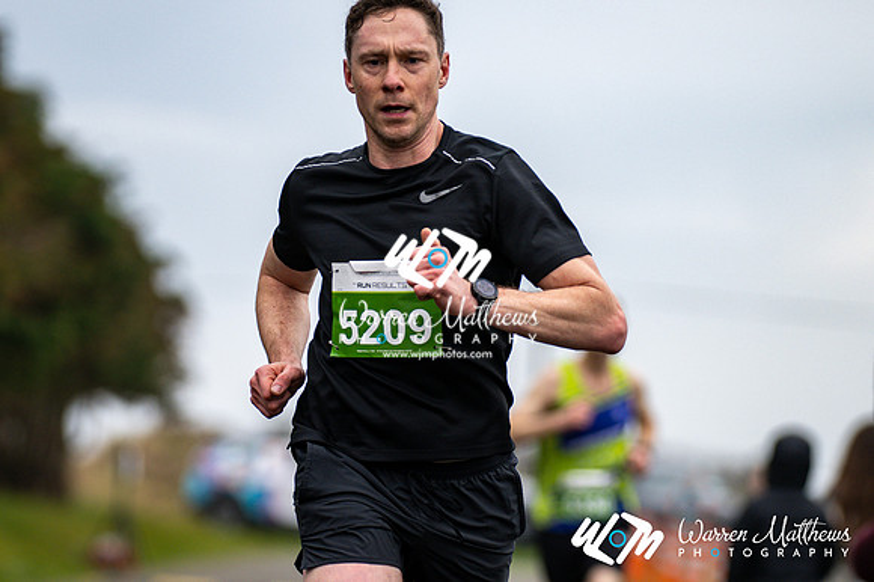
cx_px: 437
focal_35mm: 292
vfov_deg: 4.7
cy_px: 291
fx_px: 7085
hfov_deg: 7.1
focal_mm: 195
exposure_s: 1/1600
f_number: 2.8
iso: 280
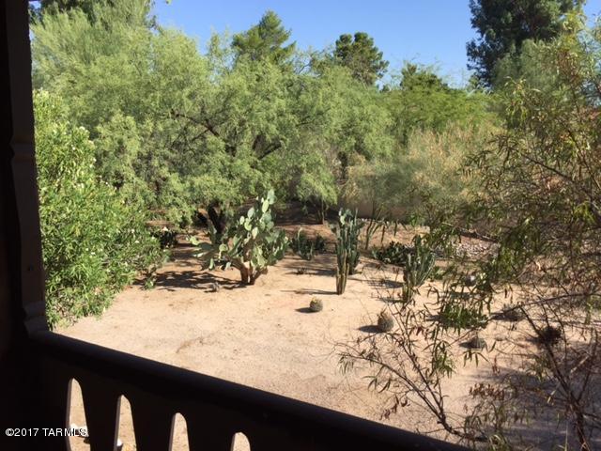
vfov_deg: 48.2
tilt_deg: -11.3
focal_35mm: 29
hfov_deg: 61.7
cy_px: 226
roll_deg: -1.7
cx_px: 300
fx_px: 503
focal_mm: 4.15
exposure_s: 1/1464
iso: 32
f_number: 2.2
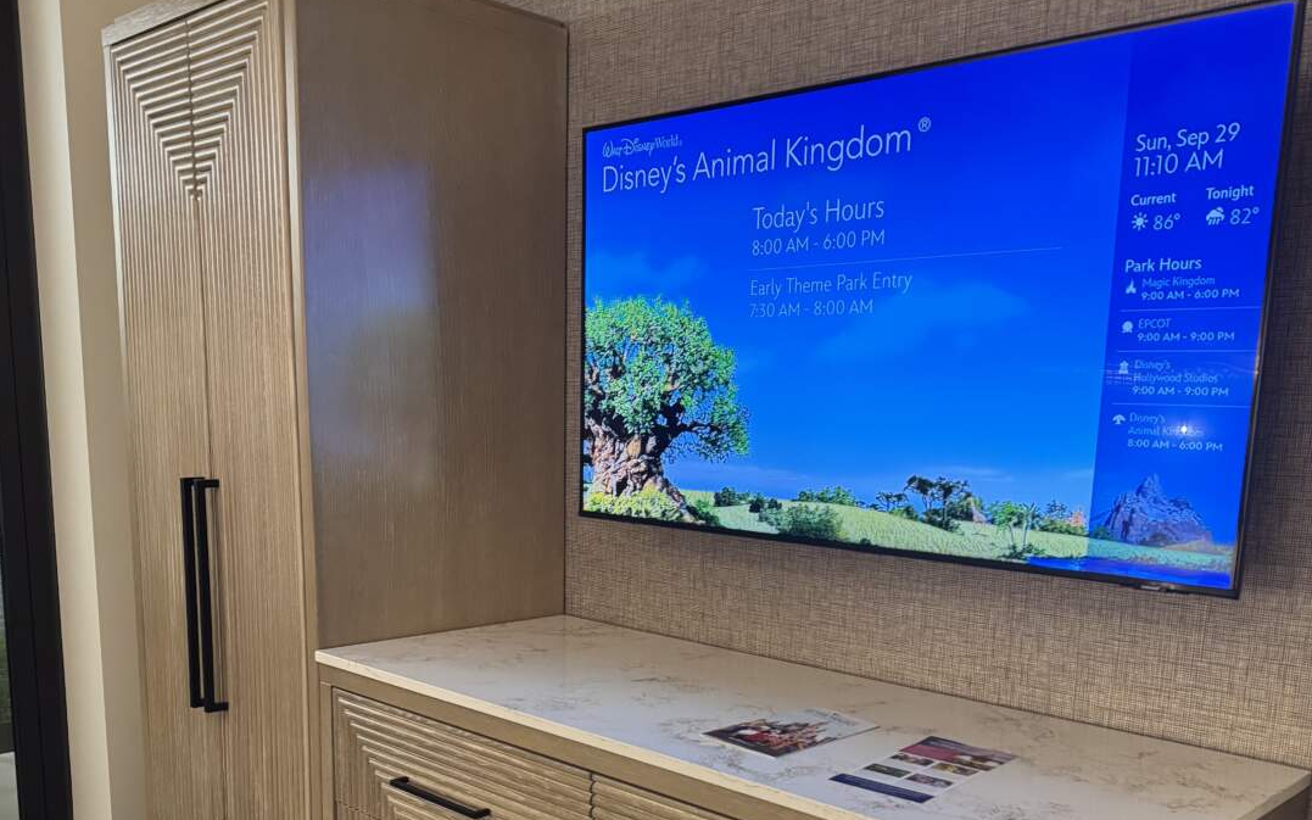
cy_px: 648
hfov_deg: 56.7
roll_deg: -1.5
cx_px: 655
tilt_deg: -10.4
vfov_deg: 36.1
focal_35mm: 34
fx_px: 1216
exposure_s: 1/60
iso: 640
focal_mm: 6.76
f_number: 1.78
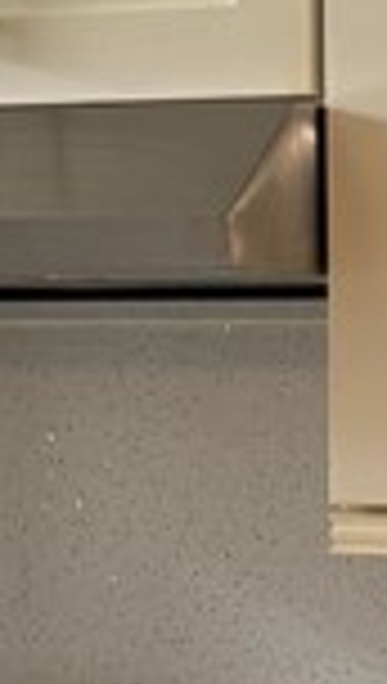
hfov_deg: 6.9
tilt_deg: -7.9
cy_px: 828
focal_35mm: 176
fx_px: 3197
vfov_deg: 11.9
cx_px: 459
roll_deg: -1.1
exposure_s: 1/60
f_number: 1.78
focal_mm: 6.76
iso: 250
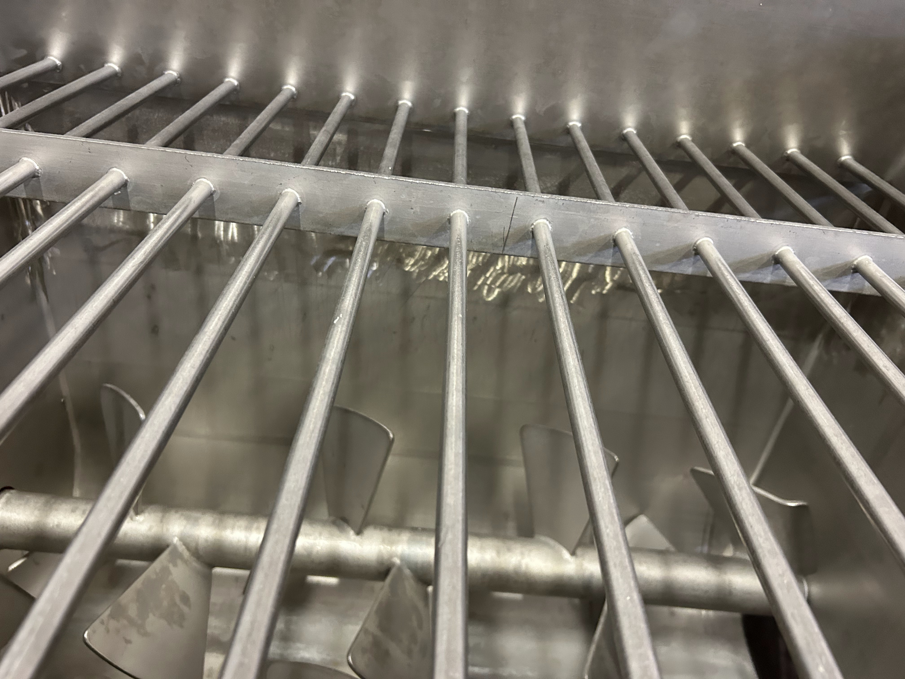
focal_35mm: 26
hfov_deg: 67.3
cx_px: 452
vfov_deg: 53.1
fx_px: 680
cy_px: 340
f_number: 1.5
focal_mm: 5.7
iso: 400
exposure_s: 1/60
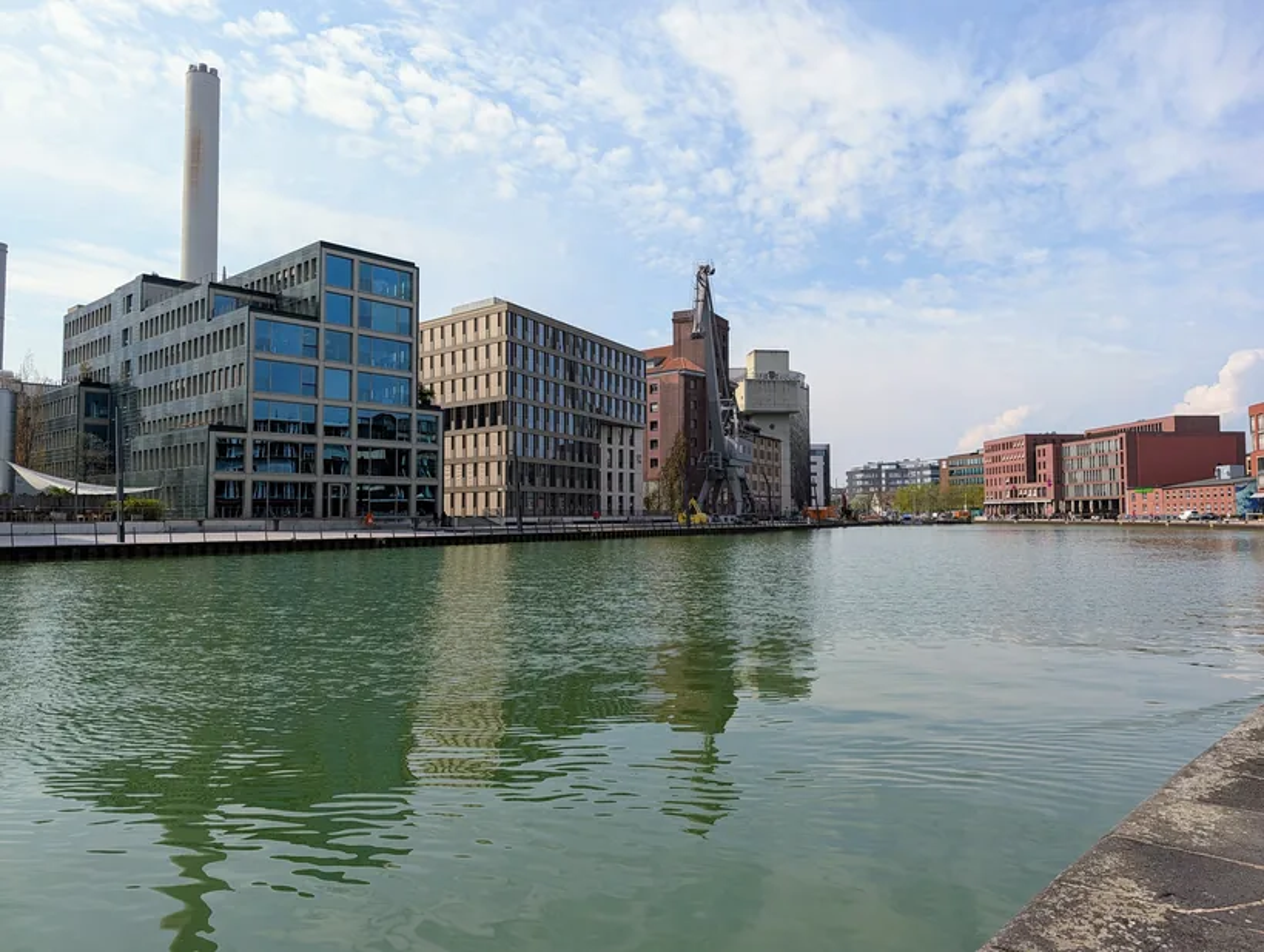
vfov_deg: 57.0
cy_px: 476
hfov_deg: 71.5
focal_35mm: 24
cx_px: 632
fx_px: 878
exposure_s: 1/1294
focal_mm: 6.9
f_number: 1.68
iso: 21
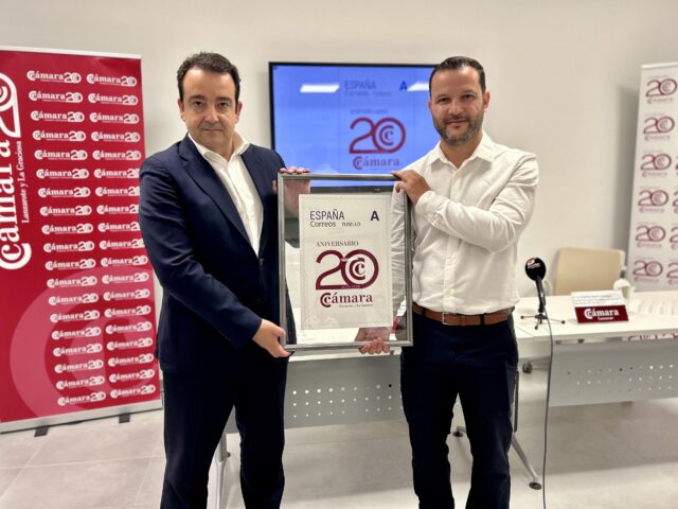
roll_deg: +1.6
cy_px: 254
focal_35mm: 26
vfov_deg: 53.1
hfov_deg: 67.3
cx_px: 339
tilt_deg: -7.5
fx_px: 509
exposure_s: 1/110
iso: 125
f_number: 1.5
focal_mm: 5.7
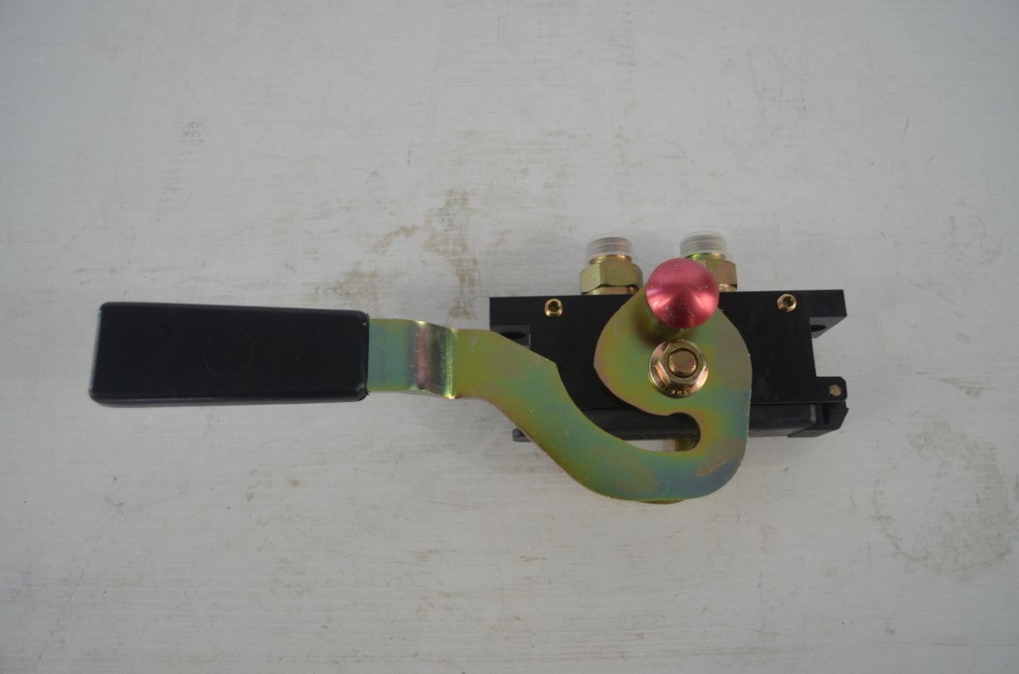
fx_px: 763
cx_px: 510
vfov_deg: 47.7
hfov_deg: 67.5
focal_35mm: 27
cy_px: 337
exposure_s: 1/60
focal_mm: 18
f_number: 4
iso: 400
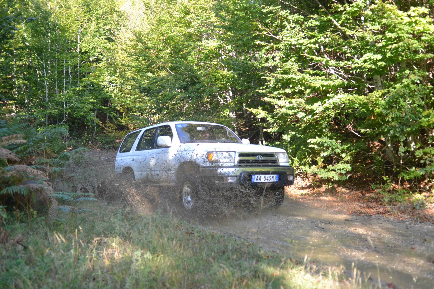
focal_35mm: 33
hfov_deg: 57.2
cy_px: 144
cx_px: 217
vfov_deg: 40.0
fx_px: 398
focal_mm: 22
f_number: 2.8
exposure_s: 1/500
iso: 450
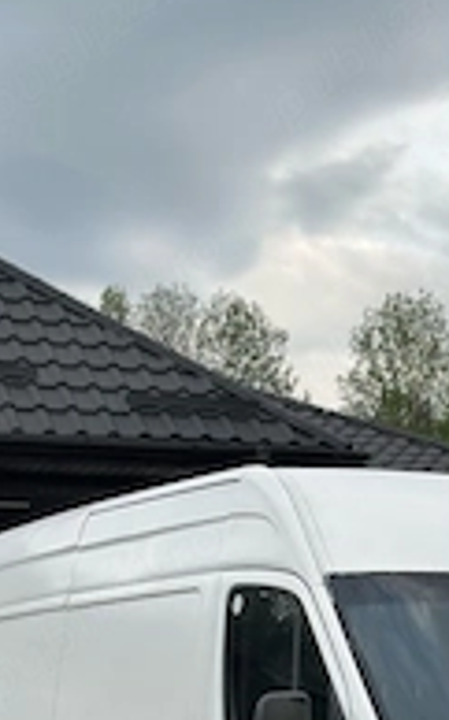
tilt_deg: +4.4
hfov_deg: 12.3
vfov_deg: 19.4
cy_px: 657
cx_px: 464
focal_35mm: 105
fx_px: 2059
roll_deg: +1.3
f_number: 1.78
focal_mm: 6.86
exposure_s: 1/919
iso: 80
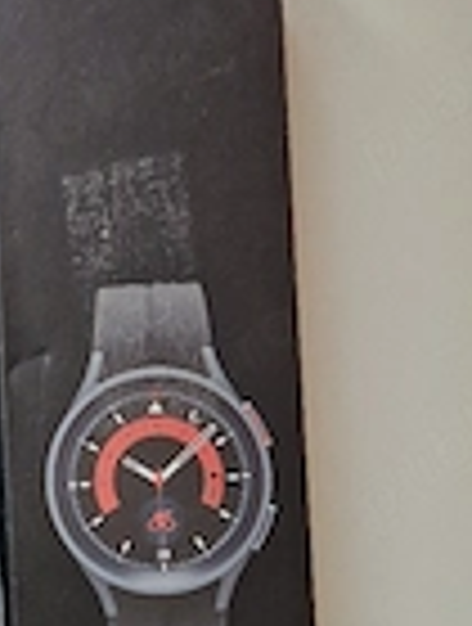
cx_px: -108
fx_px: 1194
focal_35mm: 66
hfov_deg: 20.7
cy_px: 468
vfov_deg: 28.9
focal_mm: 5.4
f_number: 1.8
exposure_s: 1/100
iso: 250
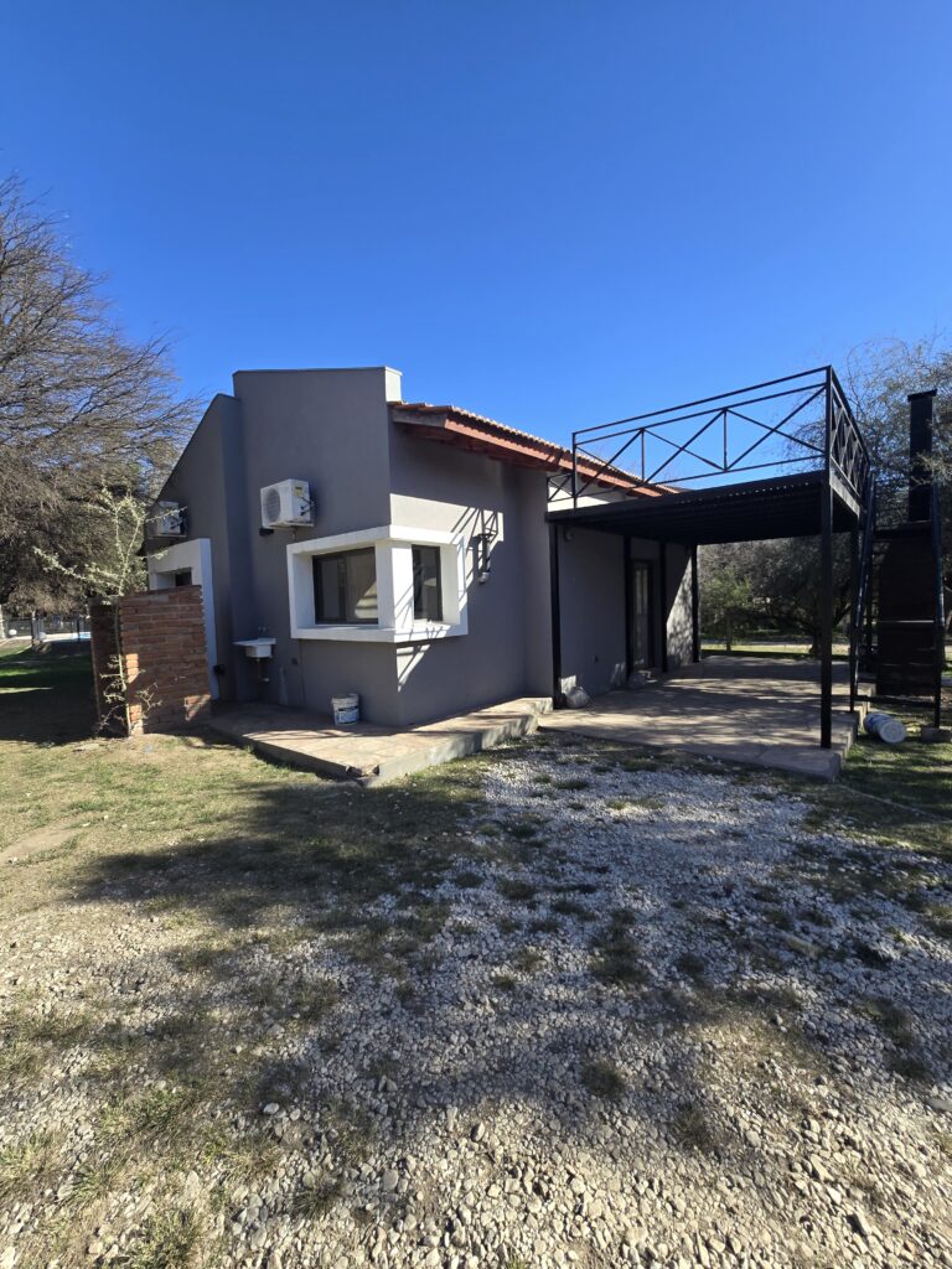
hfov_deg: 89.9
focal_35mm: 13
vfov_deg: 106.2
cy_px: 634
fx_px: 477
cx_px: 476
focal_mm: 2.2
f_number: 2.2
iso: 50
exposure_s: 1/1047
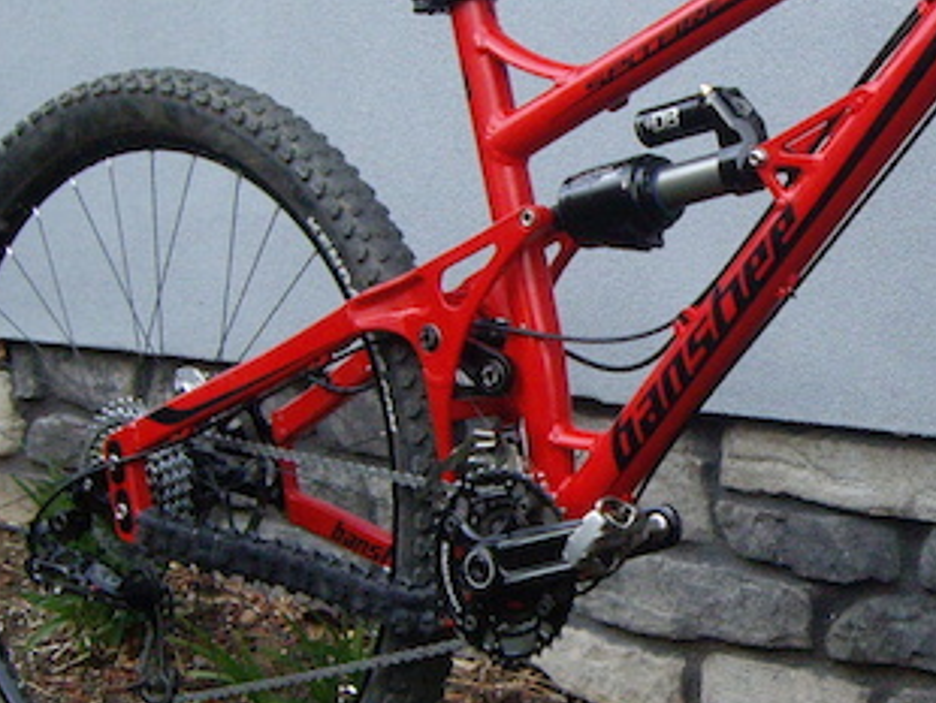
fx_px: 2652
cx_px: 870
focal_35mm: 98
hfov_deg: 19.6
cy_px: 341
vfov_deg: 15.1
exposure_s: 1/80
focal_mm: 6.2
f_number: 2.7
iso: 200
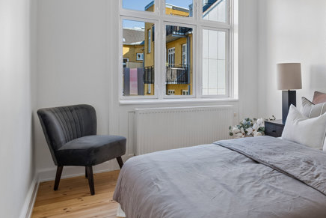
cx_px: 282
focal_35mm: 33
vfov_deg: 39.8
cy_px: 85
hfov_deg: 51.7
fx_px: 299
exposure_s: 1/20
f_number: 9
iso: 160
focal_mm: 18
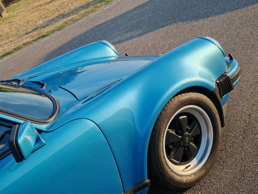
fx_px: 388
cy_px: 97
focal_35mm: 52
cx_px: 129
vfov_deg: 28.0
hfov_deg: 36.8
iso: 50
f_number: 1.6
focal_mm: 5.4
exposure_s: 1/700
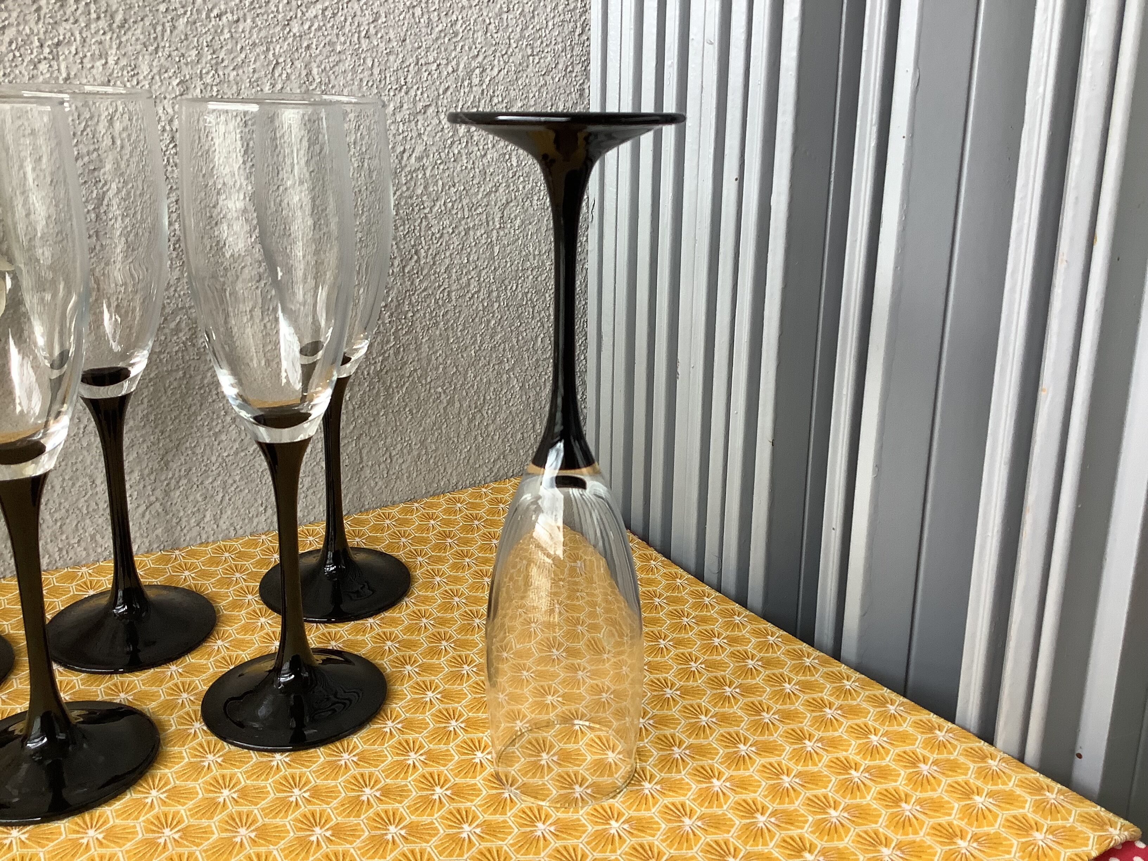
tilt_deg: -15.7
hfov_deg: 58.4
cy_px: 430
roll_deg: -0.6
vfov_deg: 45.4
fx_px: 1028
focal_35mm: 31
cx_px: 574
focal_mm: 3.3
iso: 125
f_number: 2.4
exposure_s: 1/60
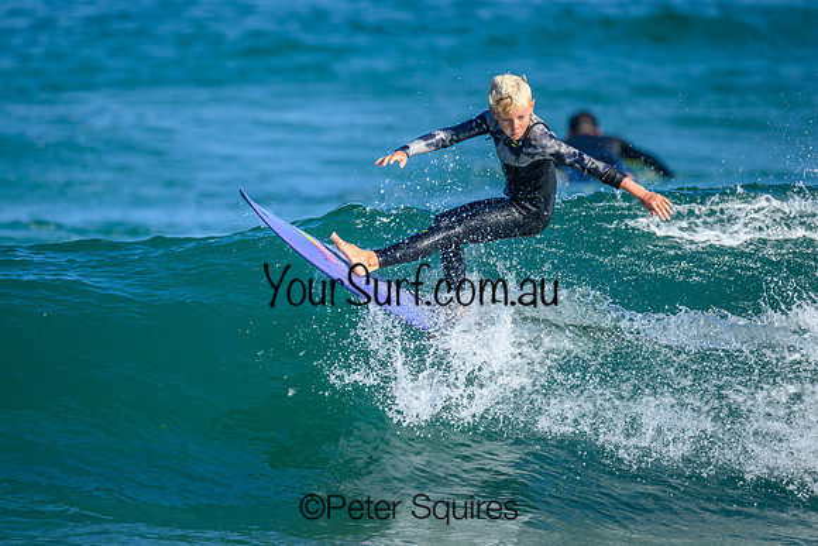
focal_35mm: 800
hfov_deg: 2.6
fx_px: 18181
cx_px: 409
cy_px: 273
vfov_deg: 1.7
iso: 500
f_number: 6.3
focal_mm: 800
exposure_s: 1/2000
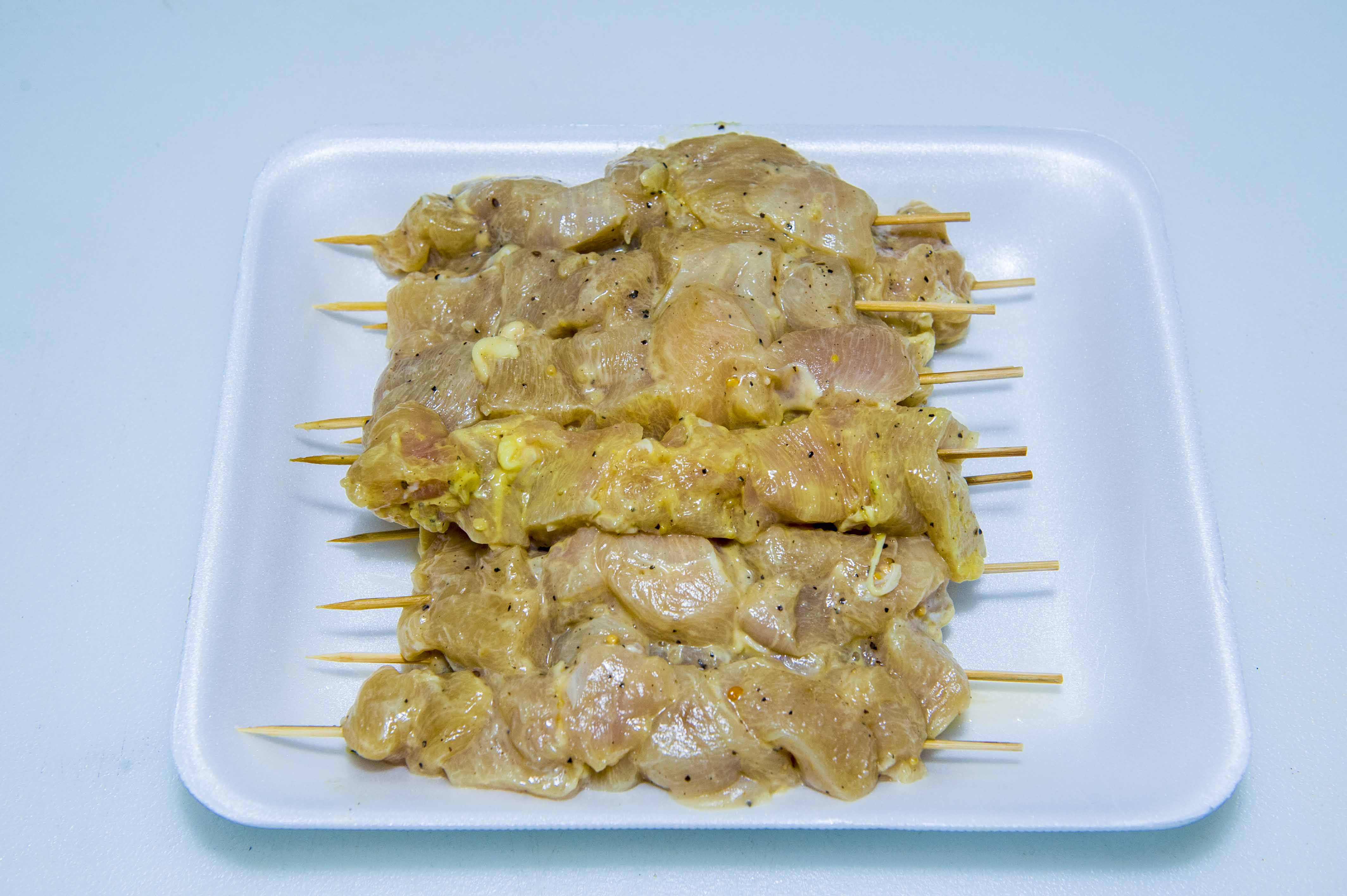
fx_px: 1795
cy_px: 448
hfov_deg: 41.1
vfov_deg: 28.0
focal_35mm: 48
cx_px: 674
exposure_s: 1/200
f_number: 6.3
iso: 1250
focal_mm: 48
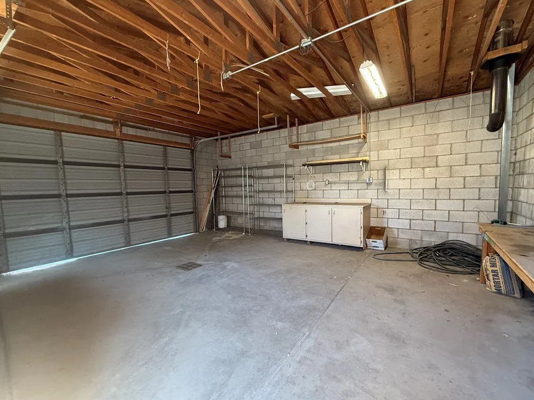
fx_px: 231
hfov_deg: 98.1
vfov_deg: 81.7
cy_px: 204
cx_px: 278
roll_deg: +0.5
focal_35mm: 15
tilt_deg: -3.9
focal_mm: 2.22
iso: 400
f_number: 2.2
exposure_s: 1/60
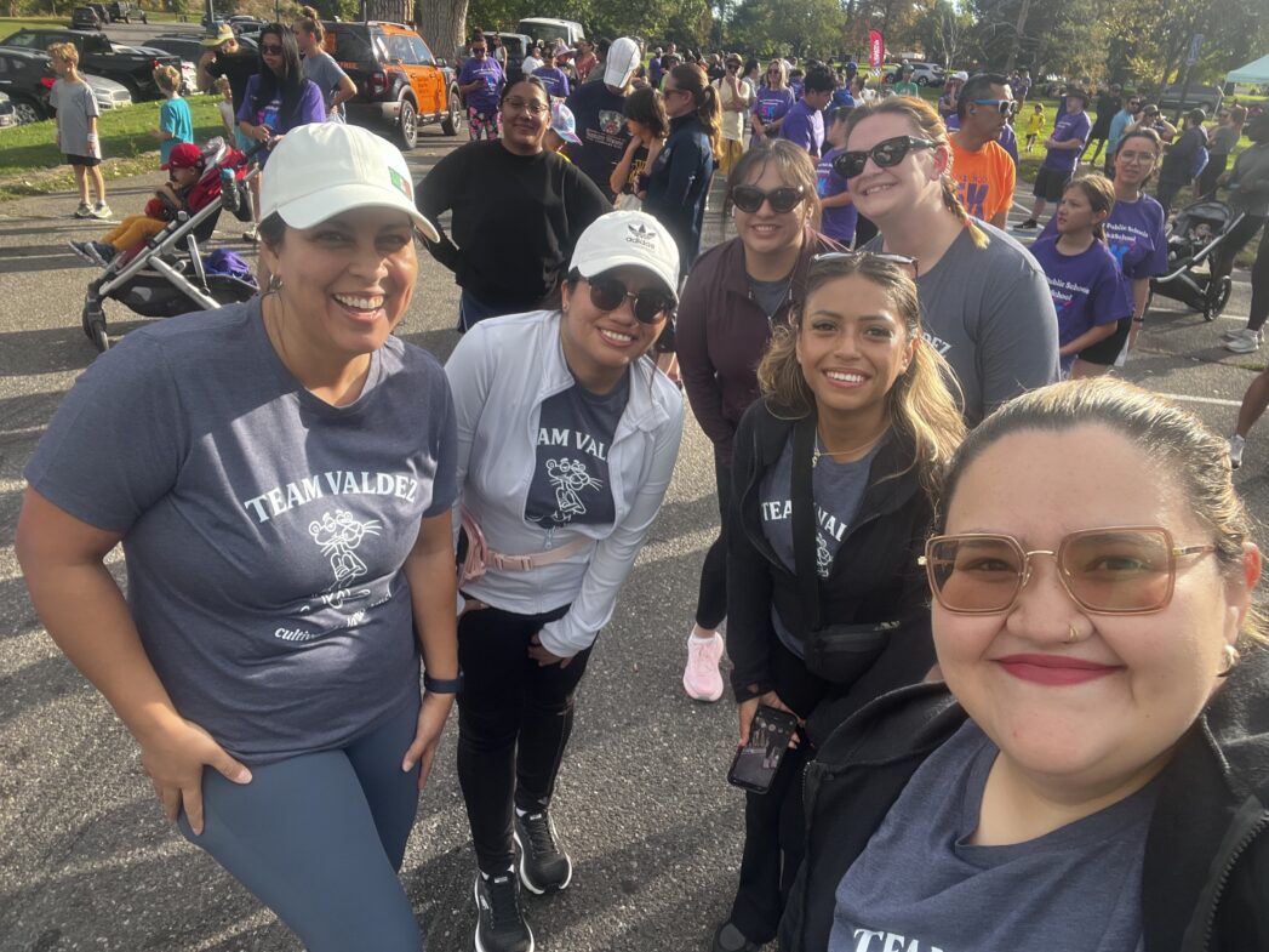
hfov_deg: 73.9
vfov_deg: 58.9
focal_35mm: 23
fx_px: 843
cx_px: 634
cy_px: 476
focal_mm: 2.71
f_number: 2.2
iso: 25
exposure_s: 1/189
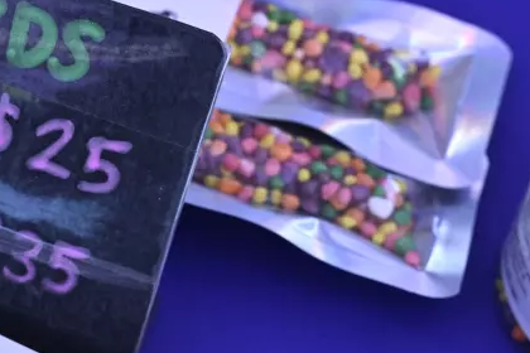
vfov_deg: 9.9
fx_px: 2017
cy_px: 436
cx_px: 74
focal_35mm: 137
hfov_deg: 14.8
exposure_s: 1/500
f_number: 5.6
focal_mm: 32
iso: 640
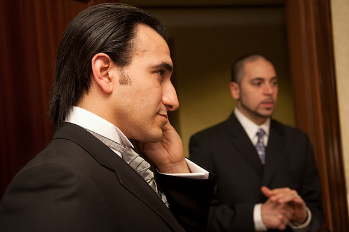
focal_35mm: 48
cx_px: 174
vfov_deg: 28.0
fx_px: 465
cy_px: 116
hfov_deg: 41.2
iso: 400
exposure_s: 1/100
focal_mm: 32
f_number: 2.8
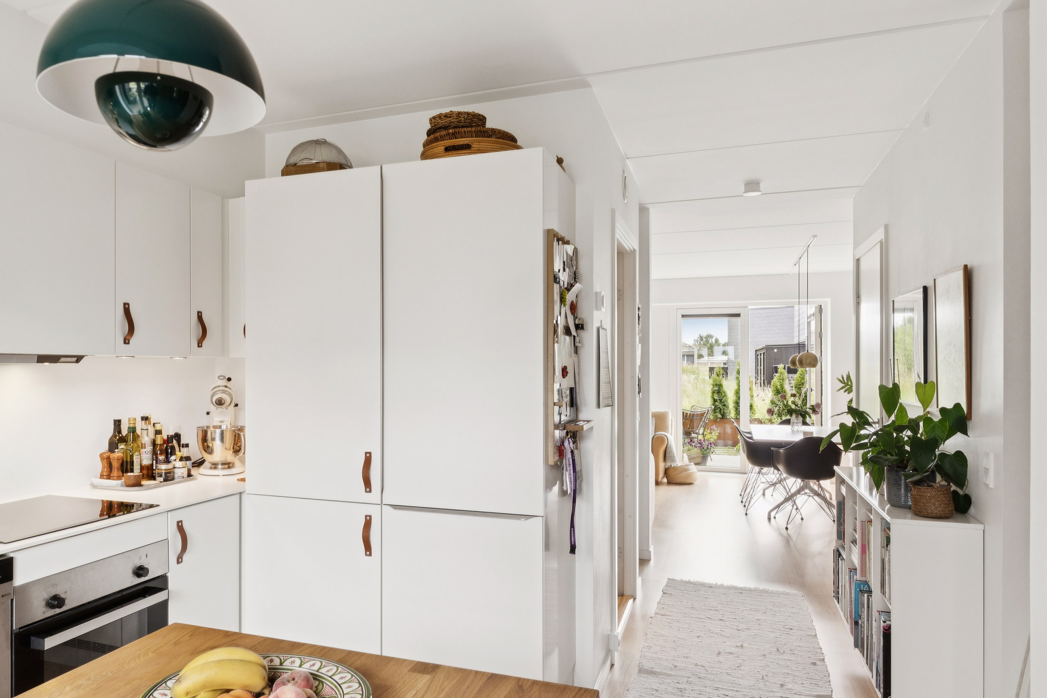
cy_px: 367
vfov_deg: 51.9
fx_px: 717
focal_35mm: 25
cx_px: 427
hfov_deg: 71.6
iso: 400
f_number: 7.1
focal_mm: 13.7
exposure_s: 1/60
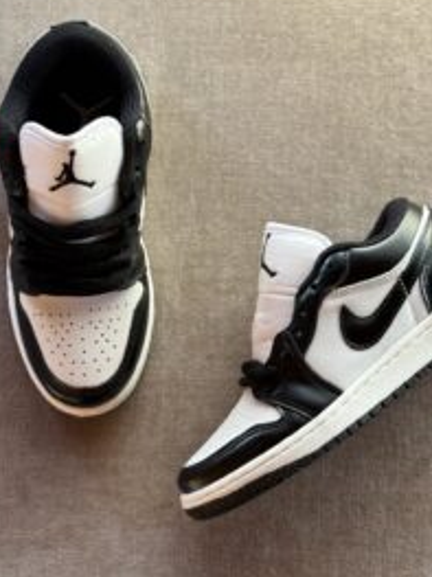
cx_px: 237
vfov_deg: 26.7
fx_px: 1216
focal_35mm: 73
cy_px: 336
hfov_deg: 20.1
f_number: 1.78
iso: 100
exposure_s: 1/113
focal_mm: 6.76
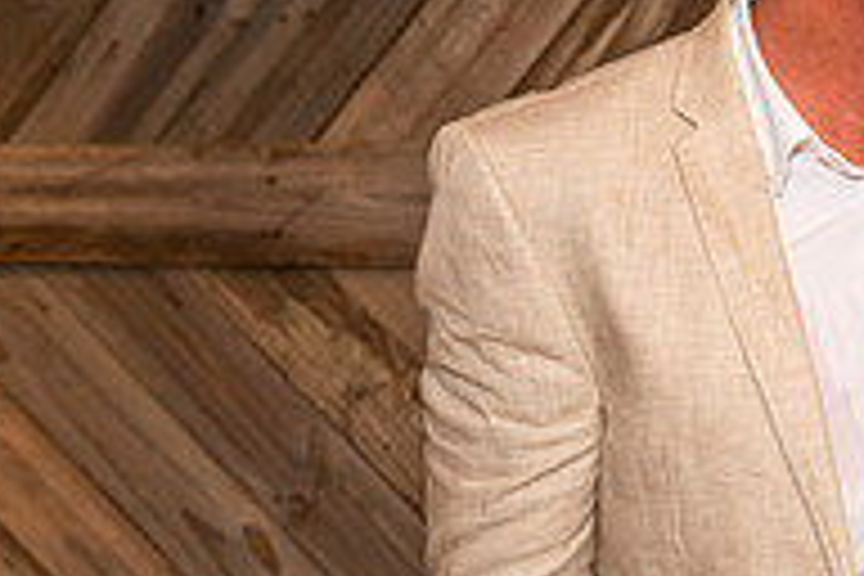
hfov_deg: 17.6
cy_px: 425
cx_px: 1238
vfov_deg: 12.9
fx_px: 2544
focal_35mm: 106
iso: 1600
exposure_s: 1/125
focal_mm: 35
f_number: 4.5
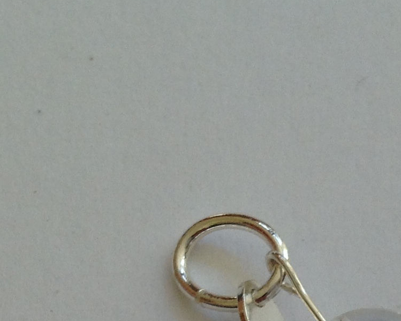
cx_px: 423
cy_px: 476
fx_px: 1400
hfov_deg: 15.9
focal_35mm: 118
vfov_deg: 12.4
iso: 50
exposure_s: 1/133
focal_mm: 4.28
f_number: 2.4
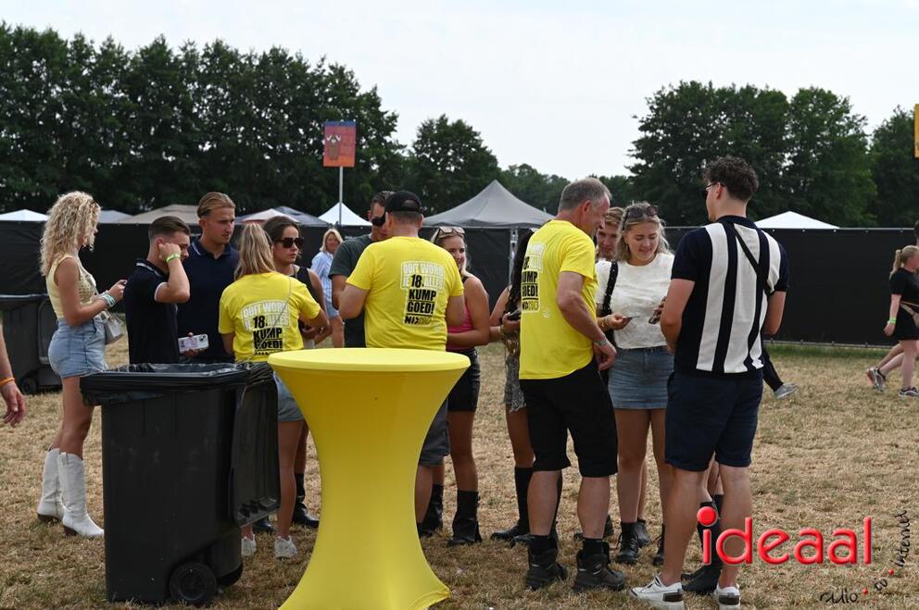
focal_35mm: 62
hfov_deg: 32.4
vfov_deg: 21.9
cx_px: 460
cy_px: 305
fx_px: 1581
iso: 100
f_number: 6.3
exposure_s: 1/320
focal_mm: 62
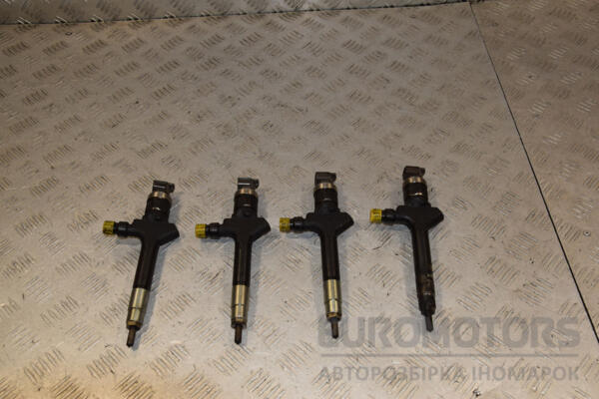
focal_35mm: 38
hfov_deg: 51.3
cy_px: 200
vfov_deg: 35.5
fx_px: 624
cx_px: 300
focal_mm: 25
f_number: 9
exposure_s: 1/200
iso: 800
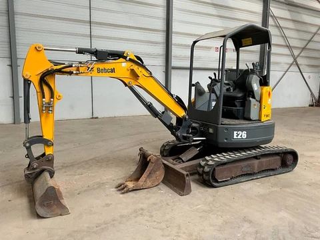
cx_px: 160
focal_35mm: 29
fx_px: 268
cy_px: 120
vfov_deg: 48.2
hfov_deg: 61.7
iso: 100
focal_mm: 3
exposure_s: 1/60
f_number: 1.8
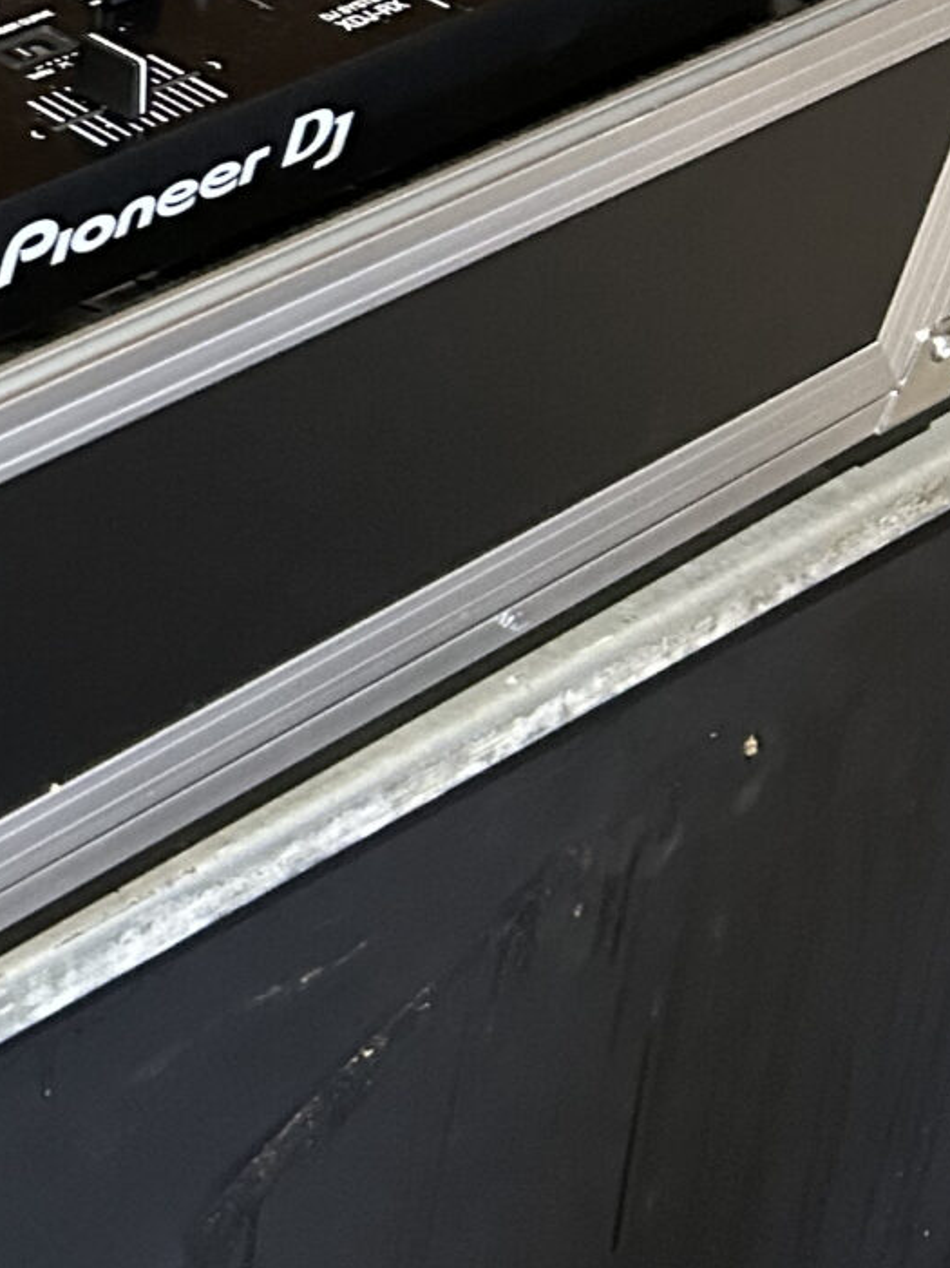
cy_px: -365
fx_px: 3479
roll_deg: -1.3
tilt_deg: -22.8
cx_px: -588
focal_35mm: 95
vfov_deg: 19.2
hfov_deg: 14.3
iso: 500
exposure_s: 1/50
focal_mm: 5.7
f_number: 1.5
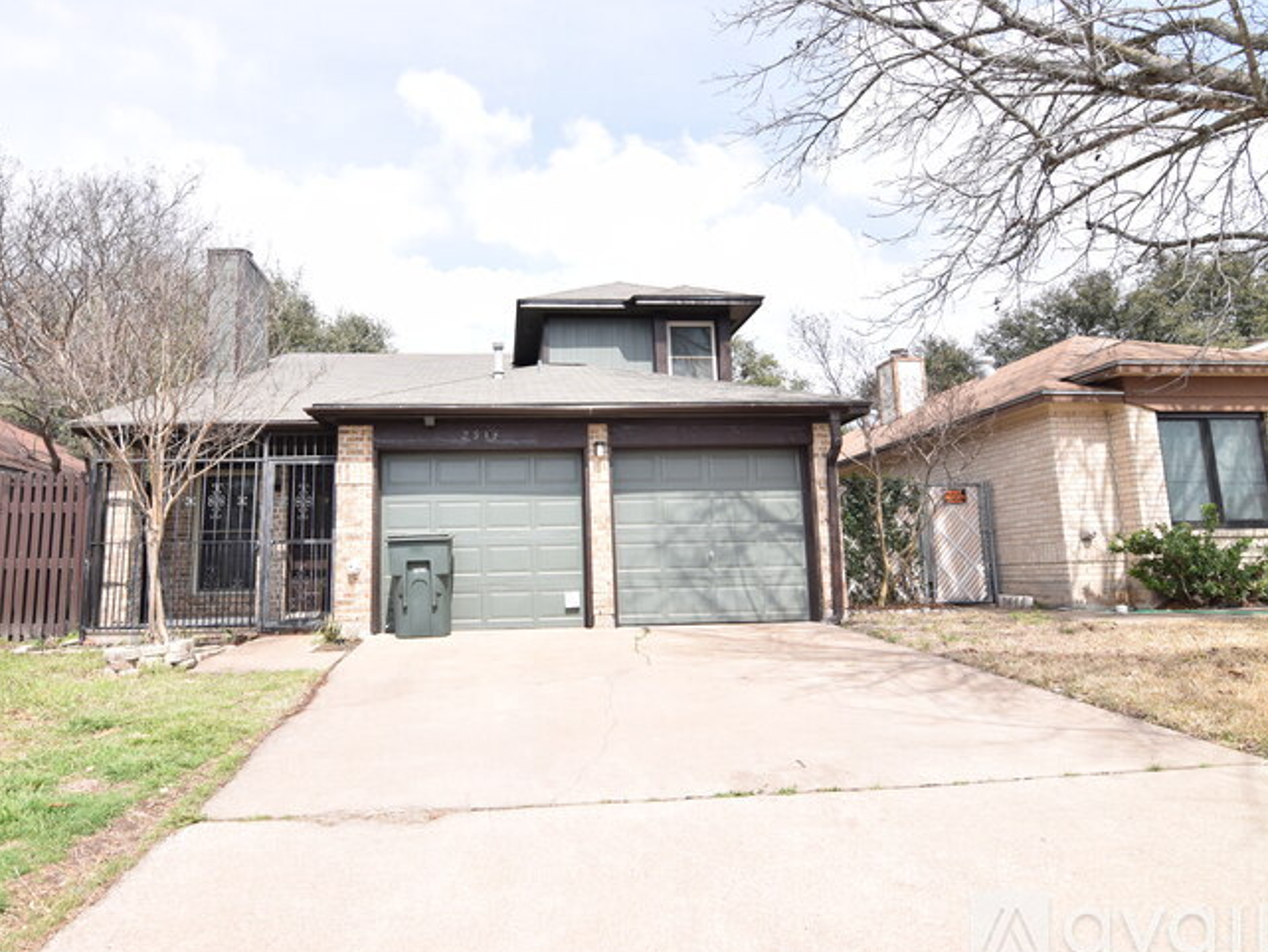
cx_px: 548
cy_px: 475
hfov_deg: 85.5
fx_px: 680
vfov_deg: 69.9
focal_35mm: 19
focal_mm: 11
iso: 125
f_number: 7.1
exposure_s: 1/320
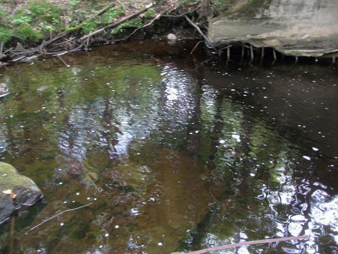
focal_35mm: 32
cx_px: 169
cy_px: 127
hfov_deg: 56.8
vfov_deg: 44.2
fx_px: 312
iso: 250
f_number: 2.9
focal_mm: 5.7
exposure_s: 1/30
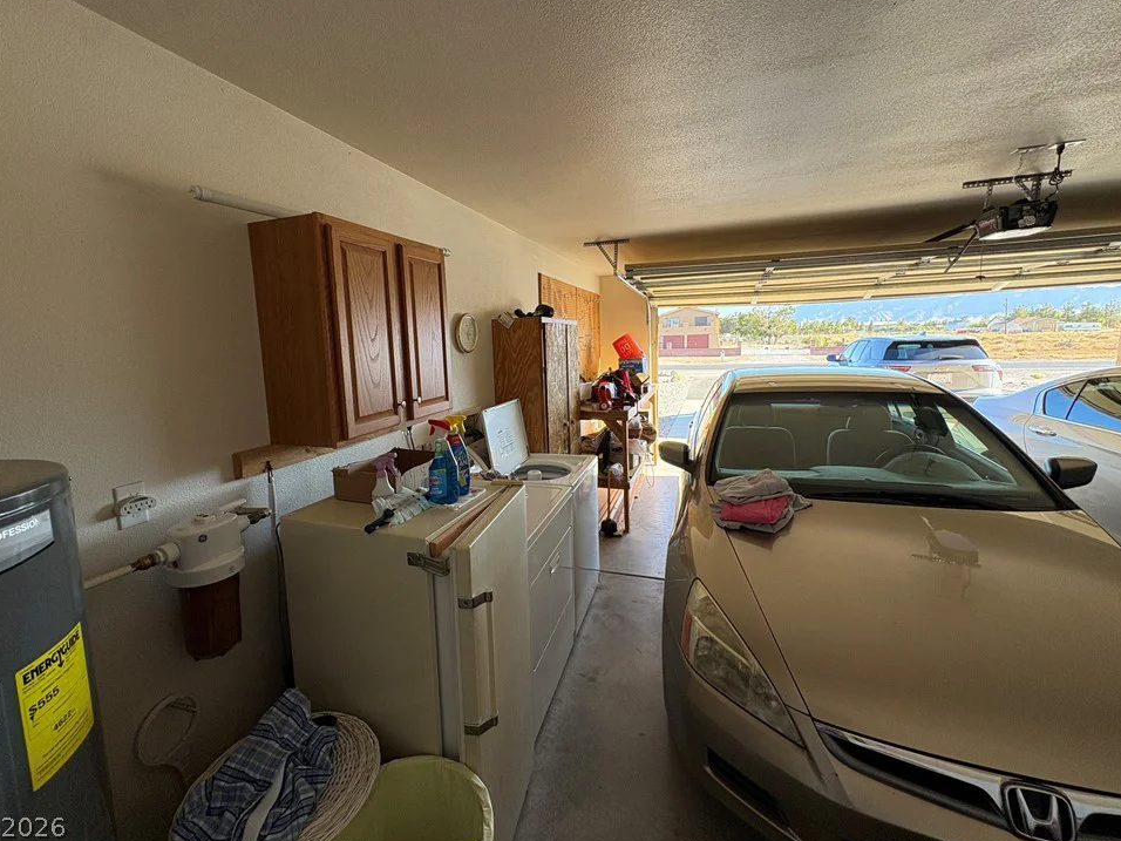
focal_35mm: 15
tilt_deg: -7.1
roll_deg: +2.4
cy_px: 396
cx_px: 538
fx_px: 486
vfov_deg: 81.7
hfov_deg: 98.1
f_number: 2.2
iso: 80
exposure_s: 1/126
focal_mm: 2.22
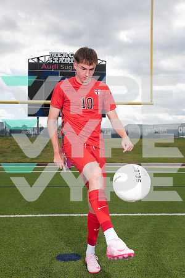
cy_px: 139
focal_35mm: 44
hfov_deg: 30.5
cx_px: 92
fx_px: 339
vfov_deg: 44.5
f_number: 7.1
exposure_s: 1/400
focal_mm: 44
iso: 125
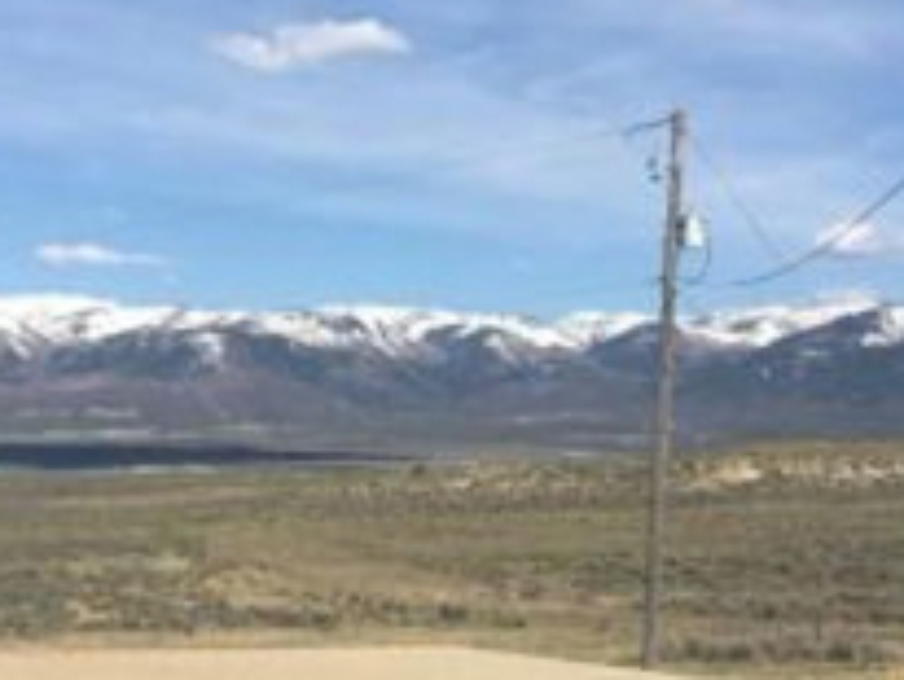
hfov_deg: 21.7
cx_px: 395
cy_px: 592
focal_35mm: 90
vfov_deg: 16.3
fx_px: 2353
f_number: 2.2
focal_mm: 4.15
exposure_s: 1/2564
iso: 25
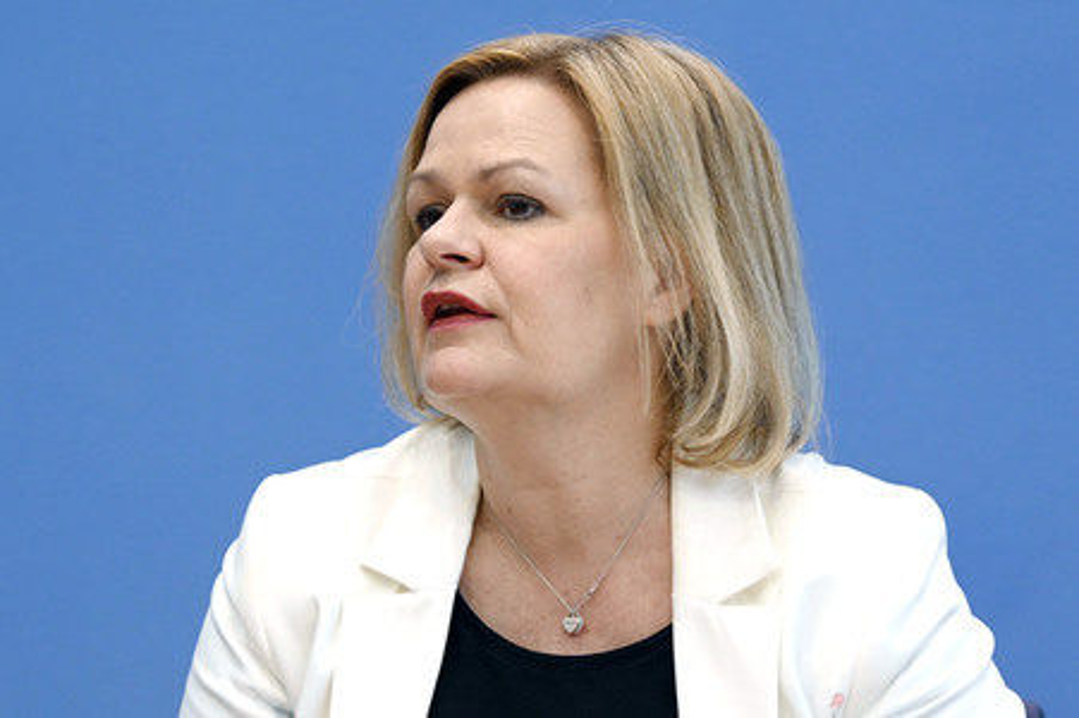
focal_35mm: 130
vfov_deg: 10.5
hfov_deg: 15.8
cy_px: 359
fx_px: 3893
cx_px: 540
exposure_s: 1/500
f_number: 6.3
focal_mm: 130
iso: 3200
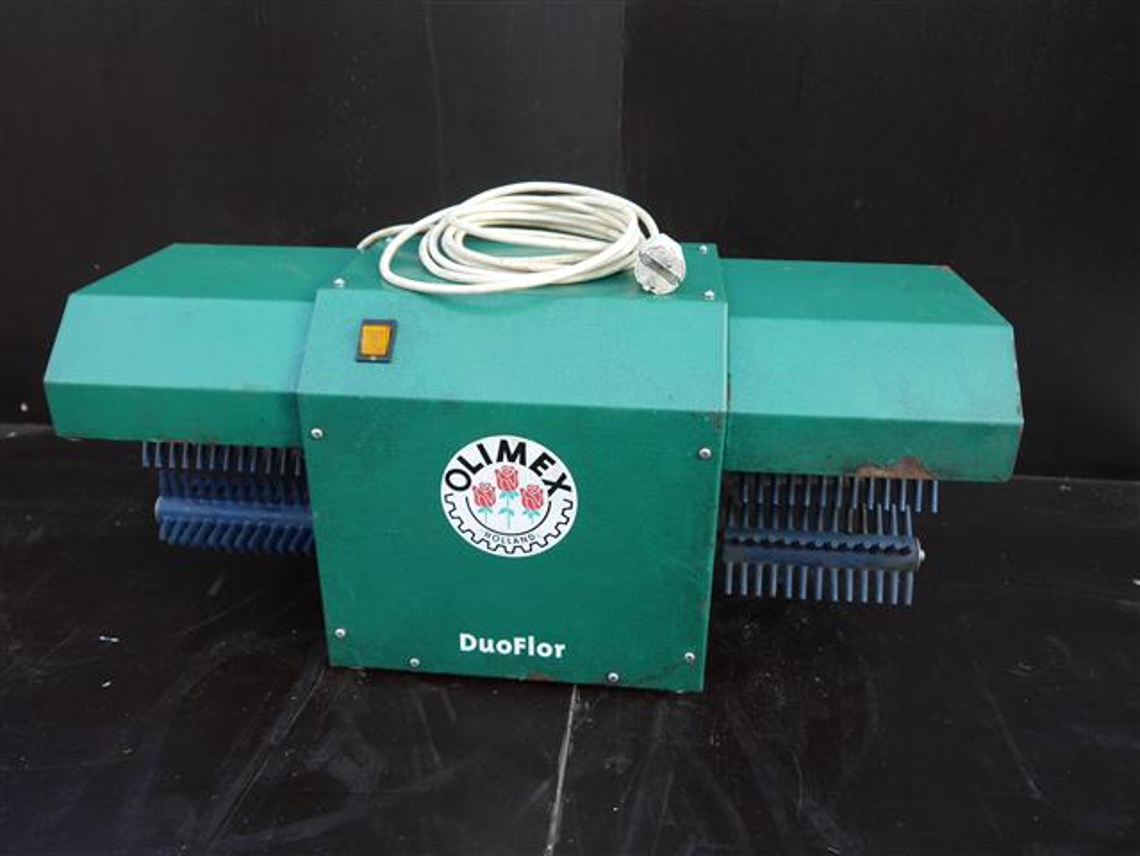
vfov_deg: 49.8
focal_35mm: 28
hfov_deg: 63.4
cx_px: 570
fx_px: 923
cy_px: 428
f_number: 3.5
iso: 200
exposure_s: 1/60
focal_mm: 14
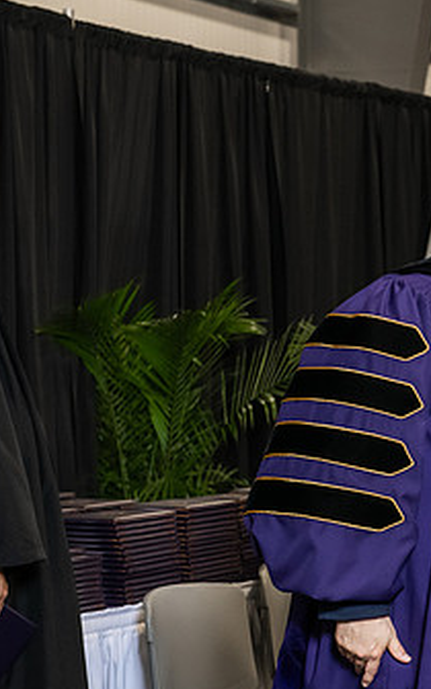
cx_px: 573
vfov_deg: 17.0
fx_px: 2312
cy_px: 378
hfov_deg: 10.4
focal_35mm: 123
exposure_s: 1/200
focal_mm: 70
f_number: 5
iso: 2500
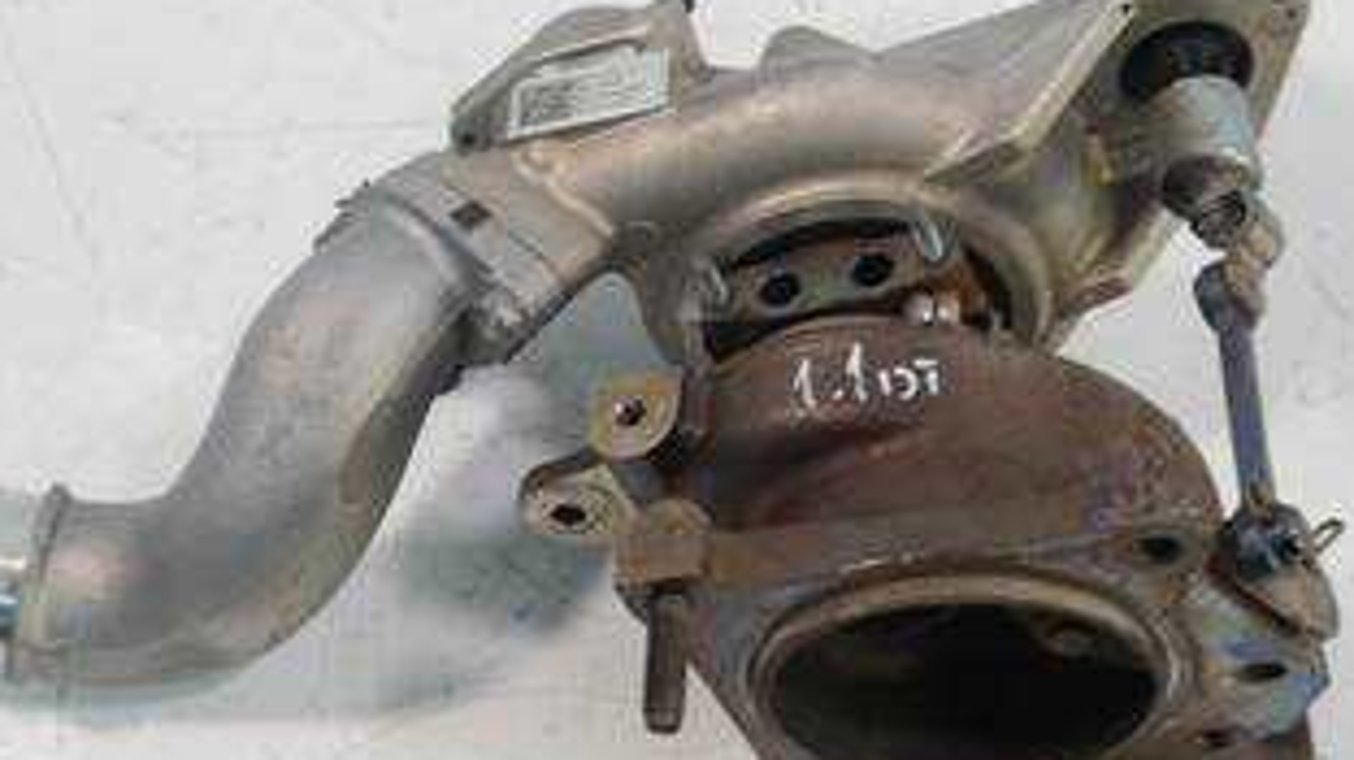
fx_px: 1686
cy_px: 413
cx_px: 647
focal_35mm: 47
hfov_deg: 43.7
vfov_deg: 25.4
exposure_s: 1/60
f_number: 3.5
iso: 400
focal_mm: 14
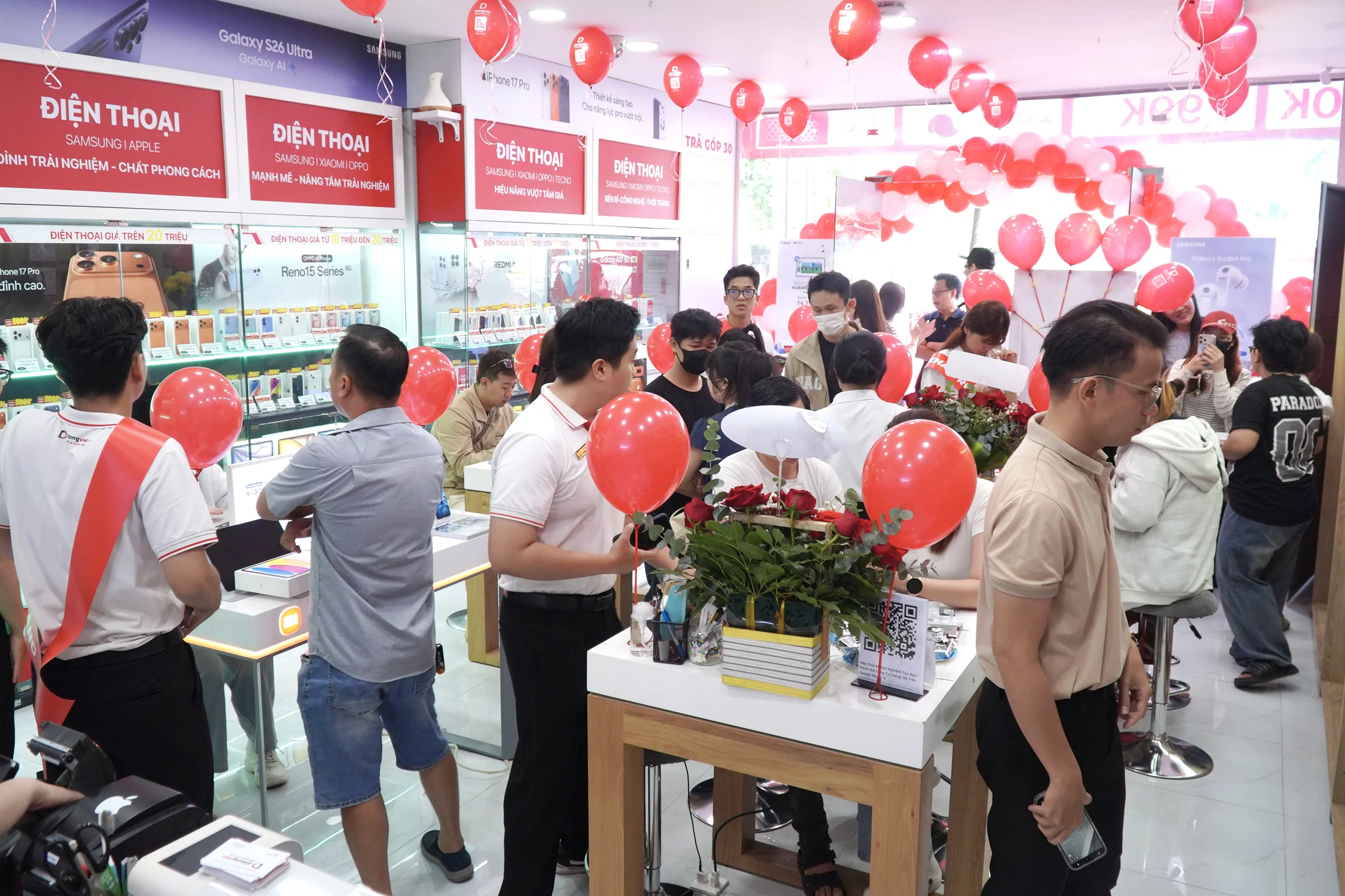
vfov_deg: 47.9
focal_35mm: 27
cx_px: 672
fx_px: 1009
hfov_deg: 67.4
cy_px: 448
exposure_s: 1/80
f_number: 4
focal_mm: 18
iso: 500
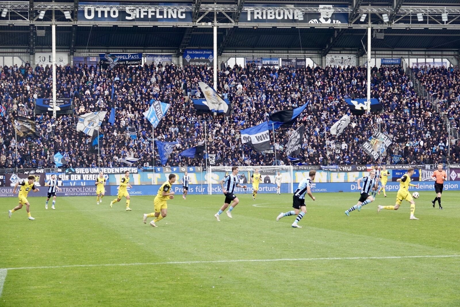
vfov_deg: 14.1
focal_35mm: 97
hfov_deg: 21.0
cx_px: 230
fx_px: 1240
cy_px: 154
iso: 100
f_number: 3.5
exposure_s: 1/125
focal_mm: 35.68
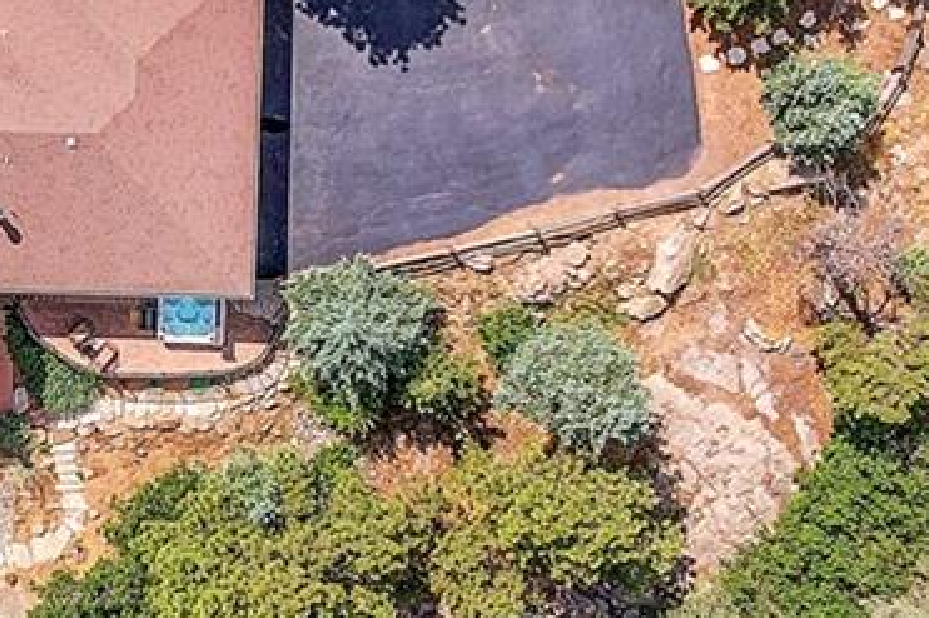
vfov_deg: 14.3
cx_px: 153
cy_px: 164
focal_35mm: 95
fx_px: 2450
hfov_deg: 21.1
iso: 100
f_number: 2.8
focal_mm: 8.4
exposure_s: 1/160
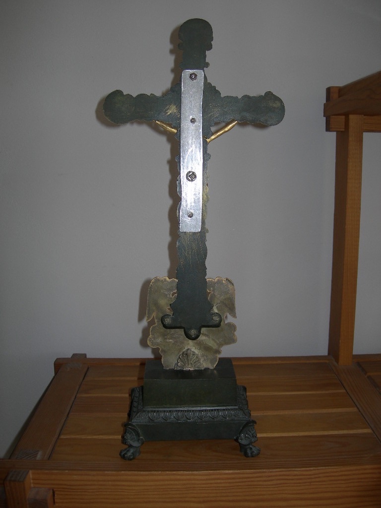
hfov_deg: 37.7
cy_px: 254
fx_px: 558
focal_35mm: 38
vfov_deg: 49.0
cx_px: 190
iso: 50
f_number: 2.8
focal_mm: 7.8
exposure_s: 1/60.1
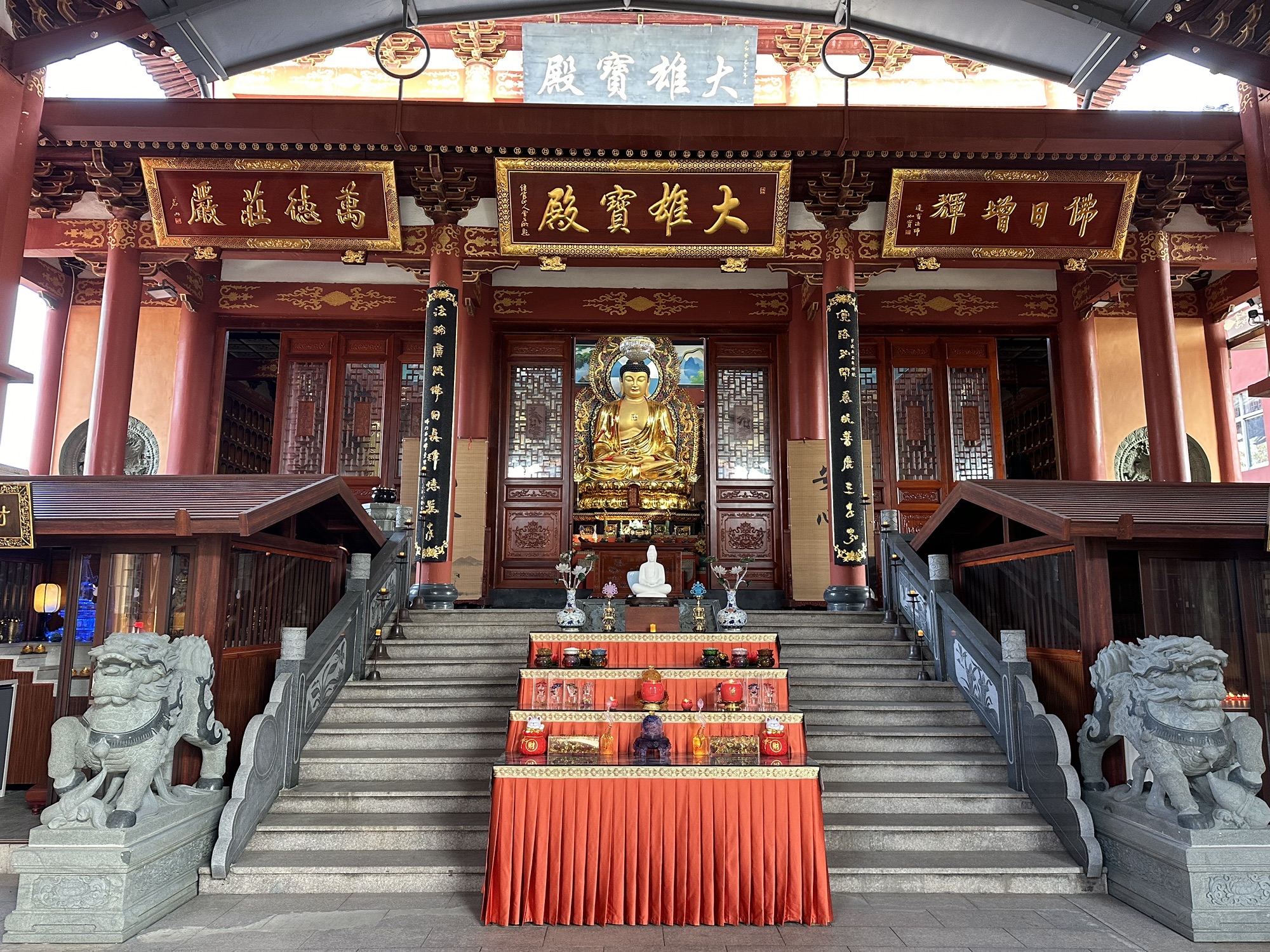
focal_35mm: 24
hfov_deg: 71.6
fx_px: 881
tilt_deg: +10.4
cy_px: 476
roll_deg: +0.6
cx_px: 635
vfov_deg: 56.8
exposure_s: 1/60
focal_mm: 6.86
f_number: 1.78
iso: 250
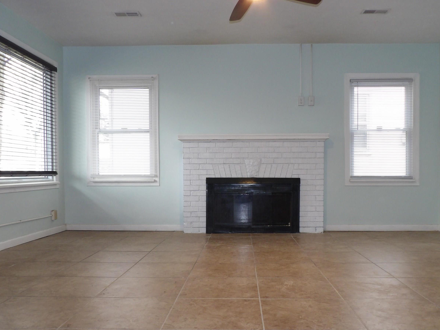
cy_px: 183
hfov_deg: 58.3
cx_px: 239
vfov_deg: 45.4
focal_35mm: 31
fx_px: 394
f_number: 3.2
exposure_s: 1/33
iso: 199
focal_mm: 4.3
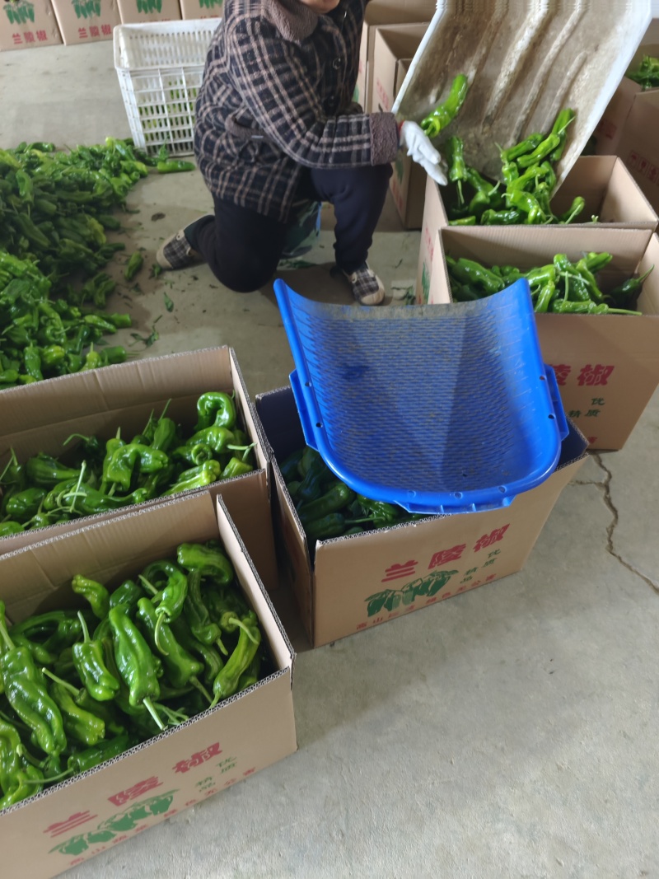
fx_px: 609
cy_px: 440
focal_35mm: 24
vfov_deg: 71.6
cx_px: 330
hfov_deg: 56.8
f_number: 1.6
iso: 800
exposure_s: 1/46.4
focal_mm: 5.84
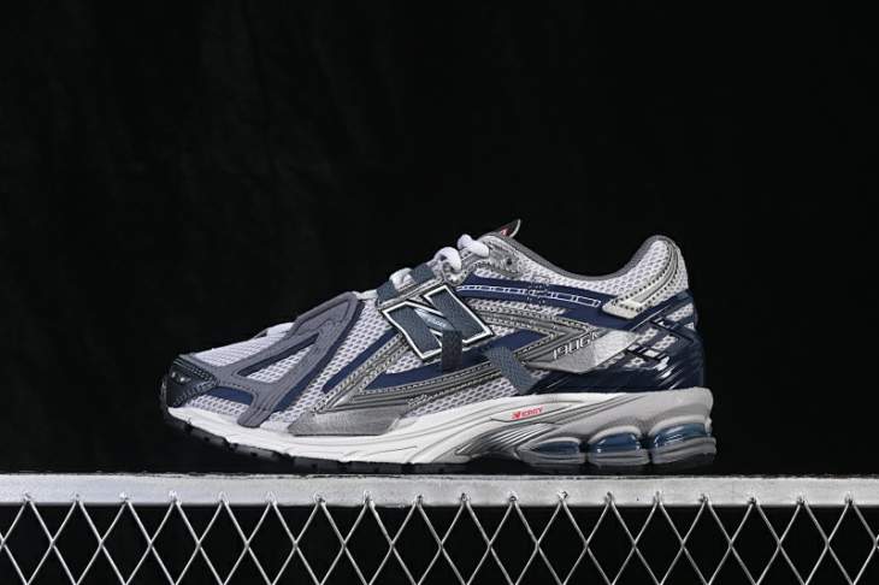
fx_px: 1830
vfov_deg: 18.2
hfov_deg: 27.0
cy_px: 292
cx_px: 440
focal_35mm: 75
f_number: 7.1
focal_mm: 50
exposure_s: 1/80
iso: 160
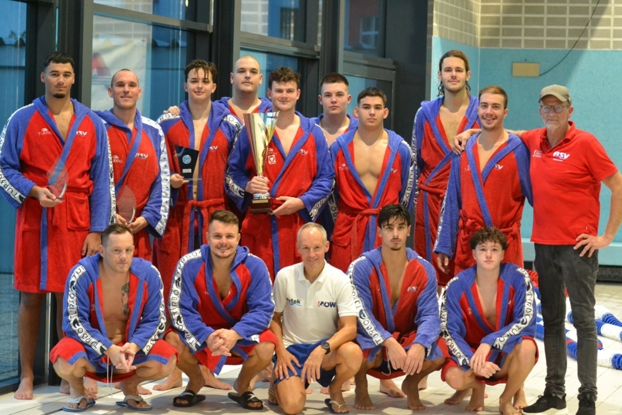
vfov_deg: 13.0
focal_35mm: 105
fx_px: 1814
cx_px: 311
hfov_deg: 19.5
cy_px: 208
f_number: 2.8
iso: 3200
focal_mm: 70
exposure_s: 1/320
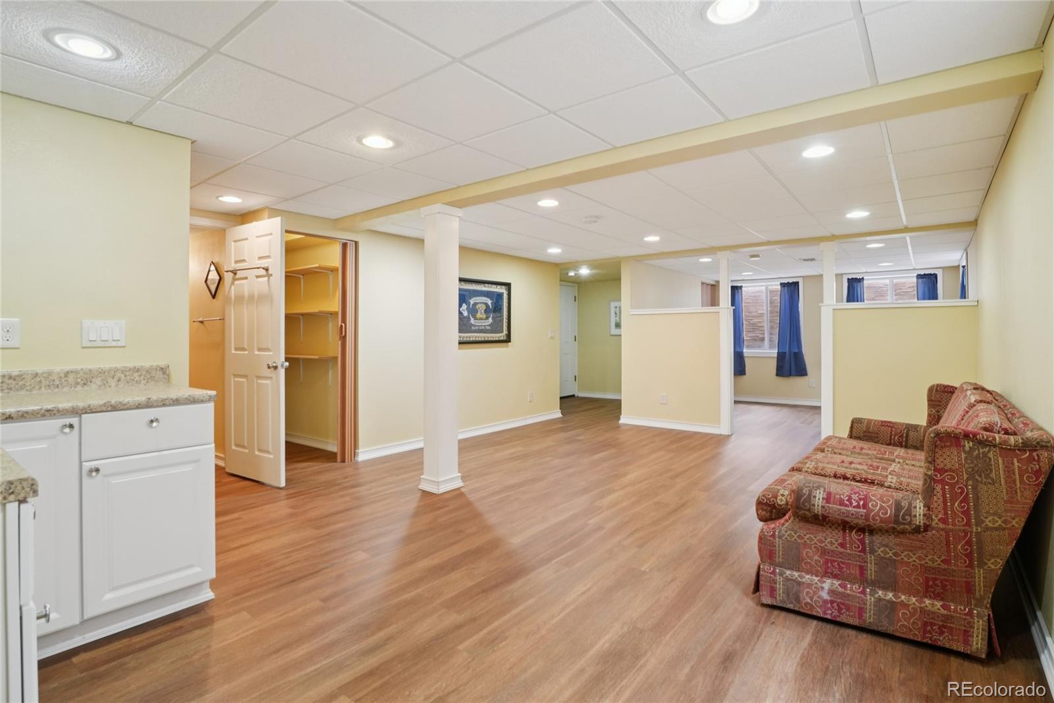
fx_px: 483
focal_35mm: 16
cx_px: 527
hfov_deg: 95.0
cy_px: 352
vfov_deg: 72.0
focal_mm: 11
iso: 400
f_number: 8
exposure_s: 1/10
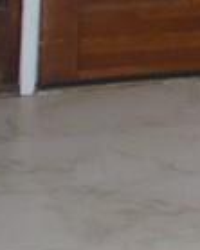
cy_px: -347
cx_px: 438
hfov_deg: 7.8
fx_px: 1385
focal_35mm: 187
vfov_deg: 9.3
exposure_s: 1/25
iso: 200
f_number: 3.2
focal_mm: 4.6
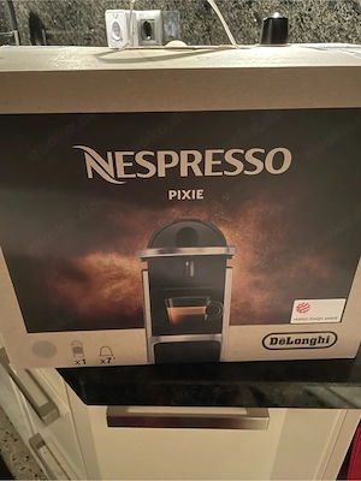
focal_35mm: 26
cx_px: 180
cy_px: 240
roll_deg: -0.5
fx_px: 362
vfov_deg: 67.3
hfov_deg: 53.1
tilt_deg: -30.6
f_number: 1.6
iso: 1000
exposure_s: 1/17
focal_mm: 4.2
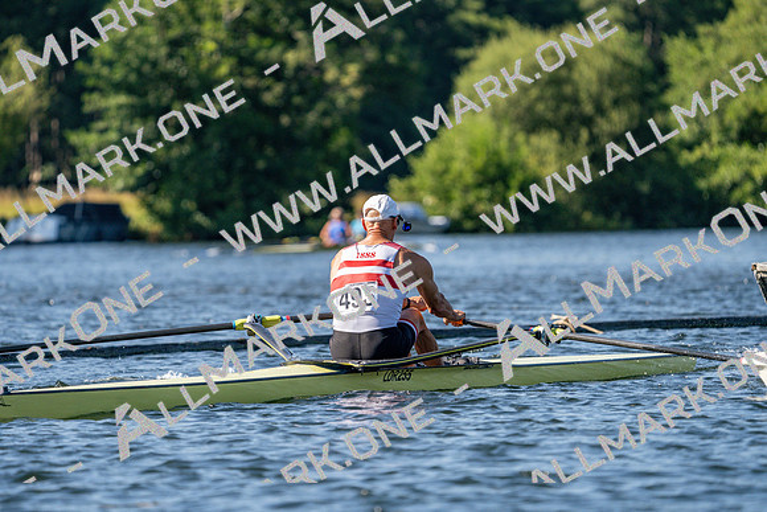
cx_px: 384
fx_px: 7906
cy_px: 256
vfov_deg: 3.7
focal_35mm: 371
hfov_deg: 5.6
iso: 400
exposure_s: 1/1600
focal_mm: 371
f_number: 6.3
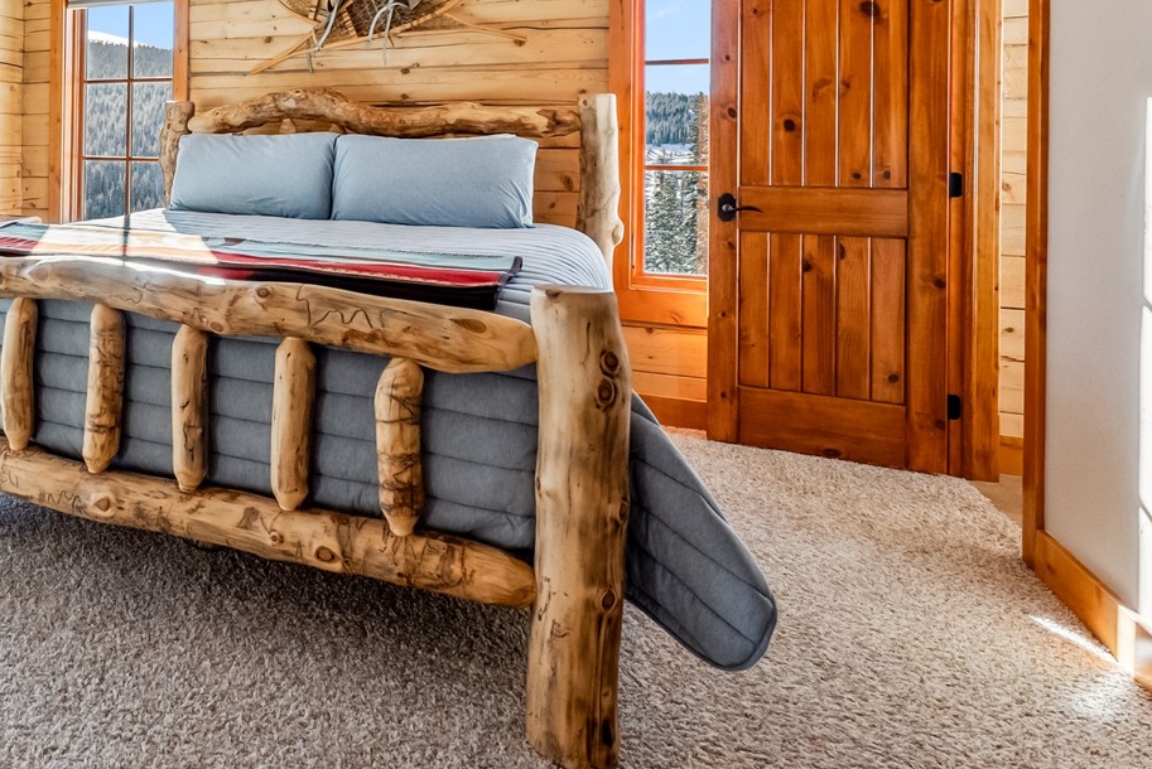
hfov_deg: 60.4
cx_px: 147
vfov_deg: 46.6
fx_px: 832
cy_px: 136
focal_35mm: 26
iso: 800
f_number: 6.3
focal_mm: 14
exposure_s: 1/500
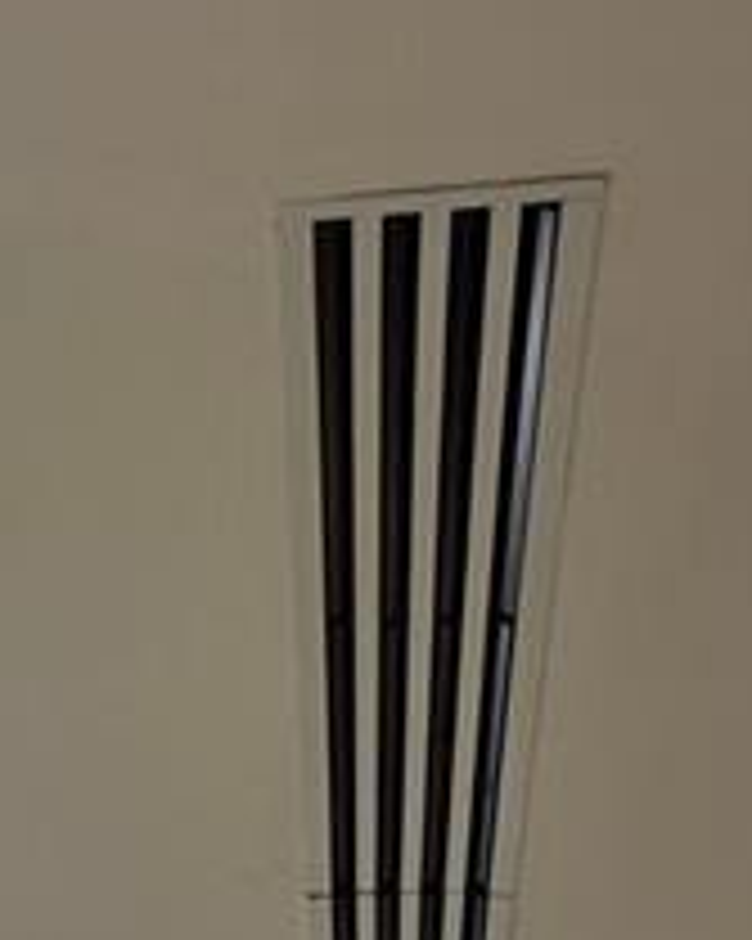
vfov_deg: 11.7
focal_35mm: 129
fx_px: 3591
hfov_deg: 10.4
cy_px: 2370
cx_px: -1009
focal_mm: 6.5
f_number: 1.4
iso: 200
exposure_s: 1/120
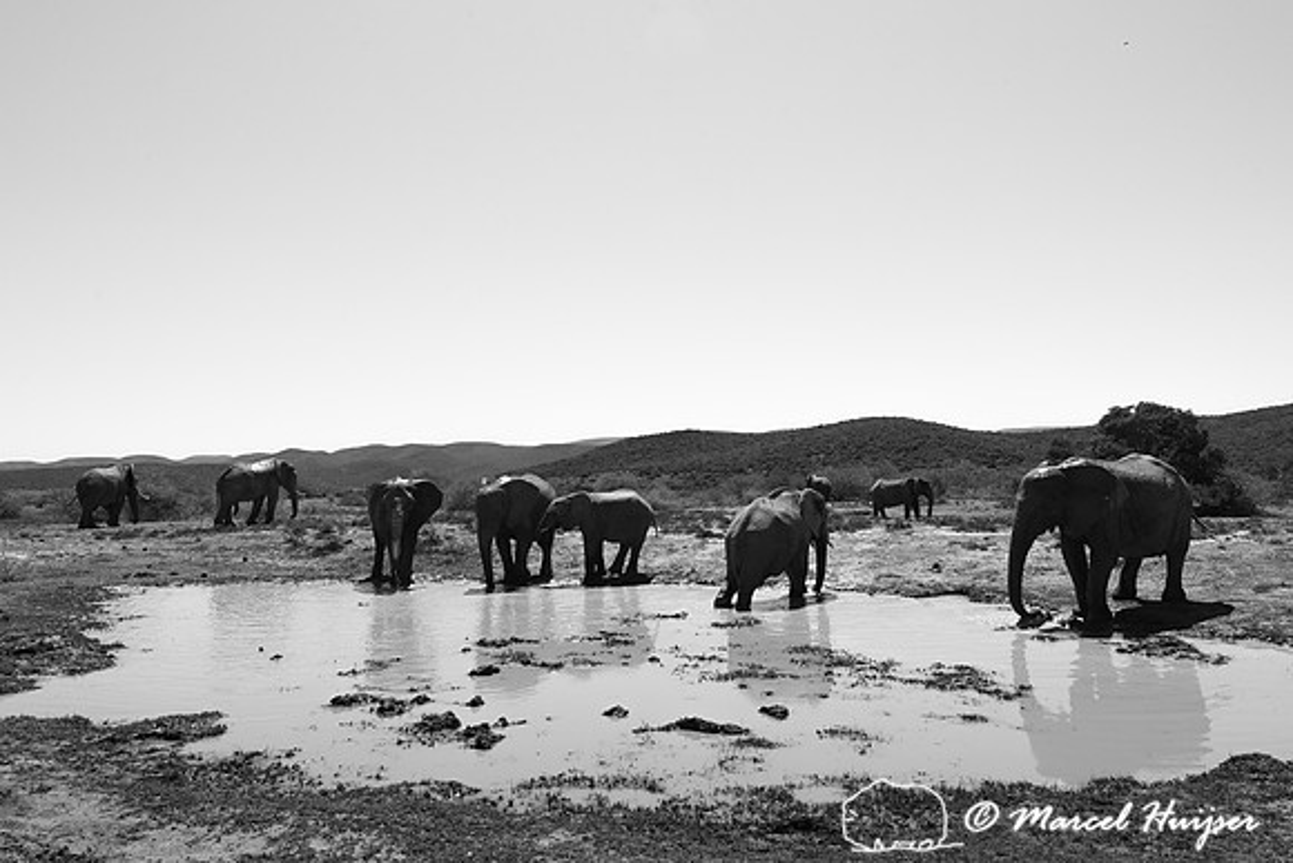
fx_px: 1011
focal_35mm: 28
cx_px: 678
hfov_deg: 65.1
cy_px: 387
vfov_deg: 46.1
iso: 640
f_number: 11
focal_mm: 24
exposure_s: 1/1250
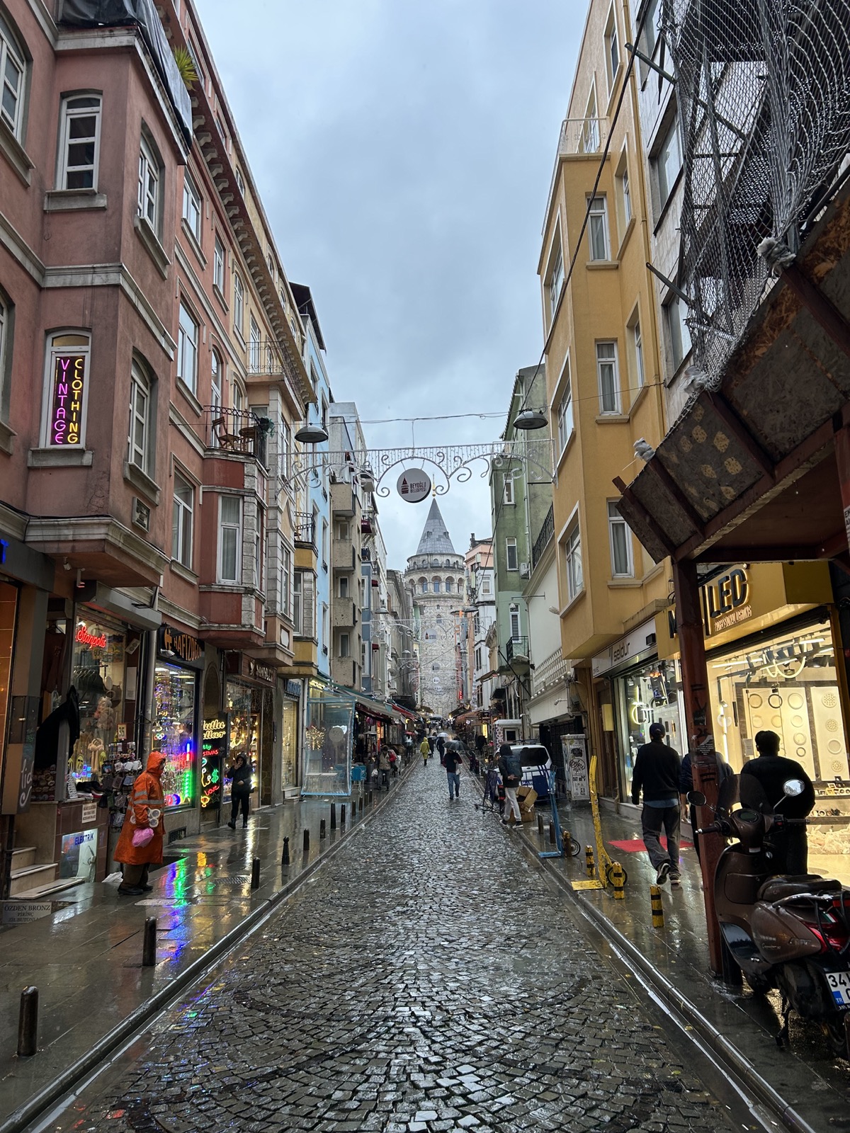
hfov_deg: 53.1
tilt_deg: +11.0
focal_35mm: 26
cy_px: 566
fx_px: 851
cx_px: 425
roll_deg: +2.1
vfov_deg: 67.3
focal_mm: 5.7
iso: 40
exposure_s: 1/205
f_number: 1.5
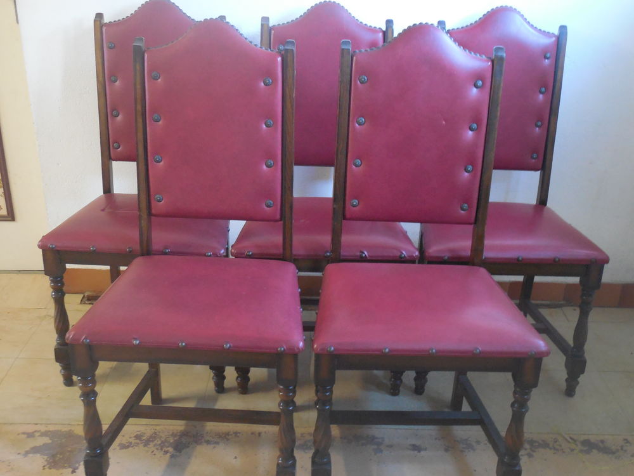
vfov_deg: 36.8
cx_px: 317
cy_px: 238
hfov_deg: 47.9
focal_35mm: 39
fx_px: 714
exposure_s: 1/6
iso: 800
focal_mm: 7
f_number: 3.8
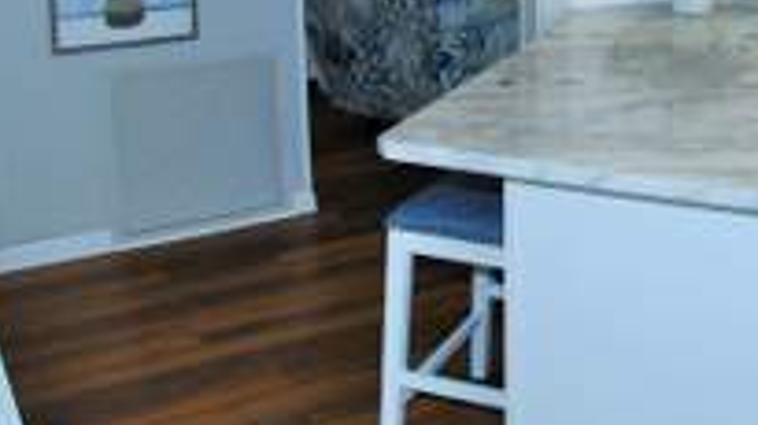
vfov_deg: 19.4
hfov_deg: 34.8
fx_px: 1185
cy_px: -57
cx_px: 555
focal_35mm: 59
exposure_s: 1/60
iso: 200
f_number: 4
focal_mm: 16
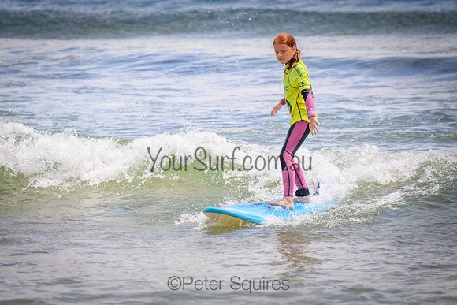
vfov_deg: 2.5
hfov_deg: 3.7
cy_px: 124
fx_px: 6982
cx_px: 143
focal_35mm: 550
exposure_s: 1/2000
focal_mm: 400
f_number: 5.6
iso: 280
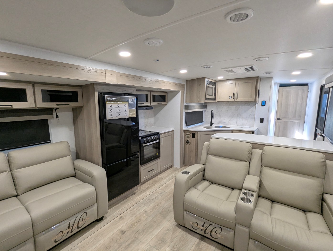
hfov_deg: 94.4
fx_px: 154
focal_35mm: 16
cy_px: 126
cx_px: 166
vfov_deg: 78.2
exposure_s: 1/37.1
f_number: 2.2
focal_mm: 2.35
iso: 83
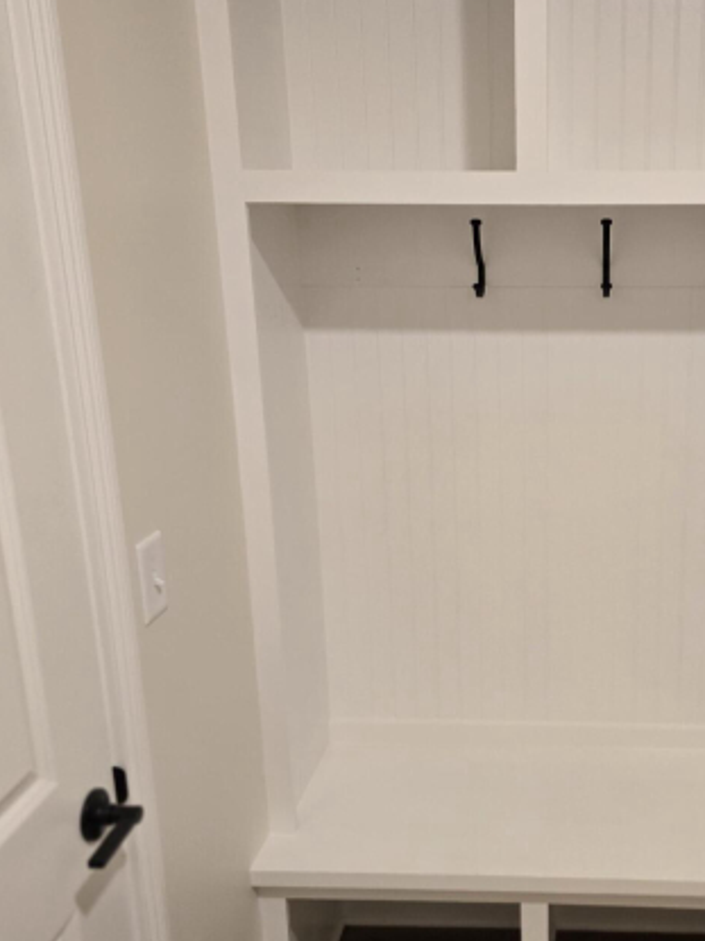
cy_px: 502
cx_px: 551
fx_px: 1005
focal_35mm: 37
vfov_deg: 50.1
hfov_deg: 37.4
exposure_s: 1/120
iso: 400
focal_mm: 6.3
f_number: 1.7
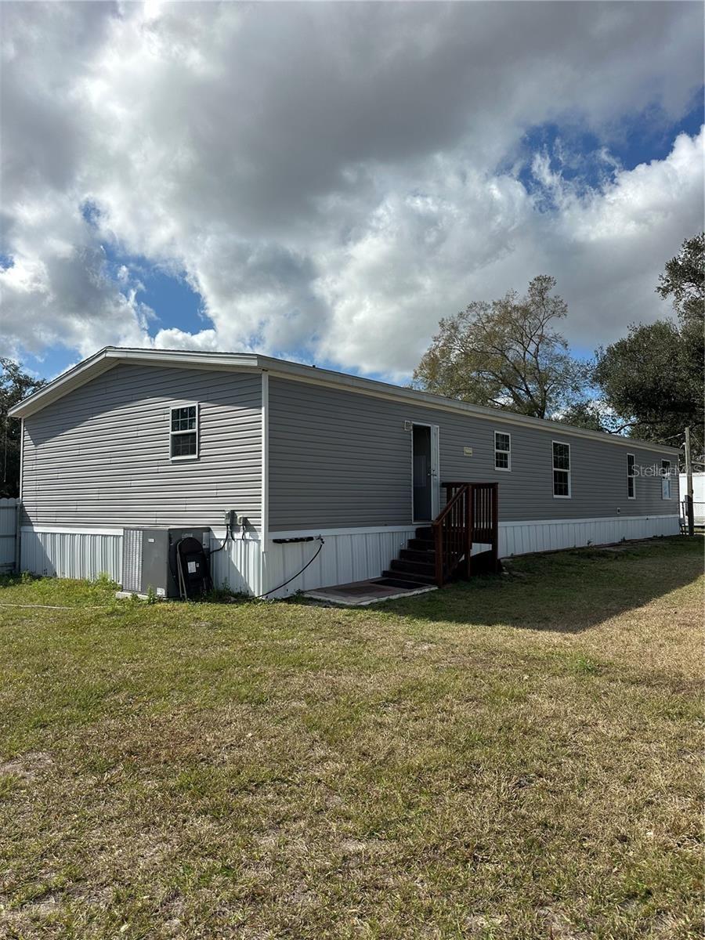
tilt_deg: +3.6
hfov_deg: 56.8
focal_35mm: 24
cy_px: 470
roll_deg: +0.6
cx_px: 352
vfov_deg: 71.6
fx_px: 652
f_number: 1.78
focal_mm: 6.86
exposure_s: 1/8197
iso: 80
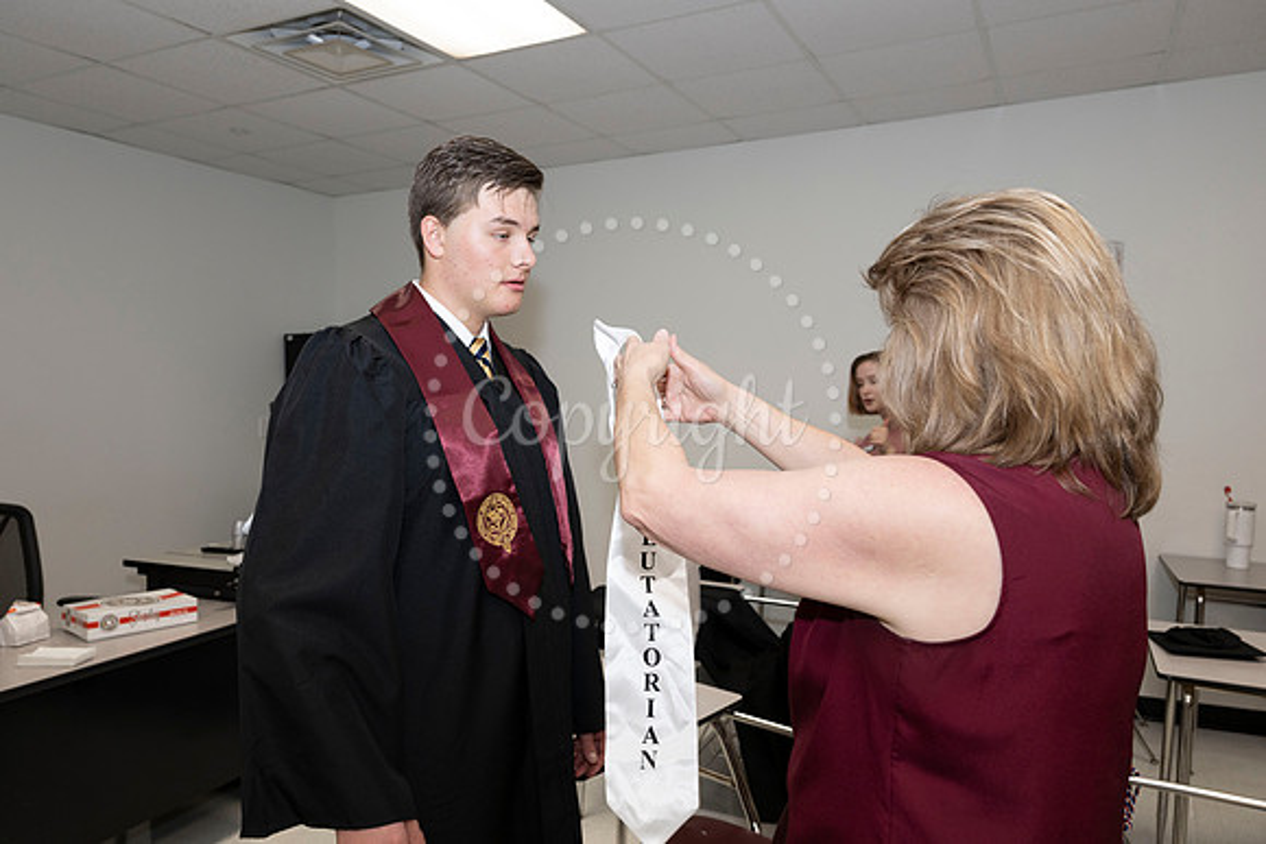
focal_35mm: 26
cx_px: 633
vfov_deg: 49.6
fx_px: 915
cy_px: 422
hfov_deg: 69.4
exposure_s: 1/80
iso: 800
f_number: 5.6
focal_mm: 26
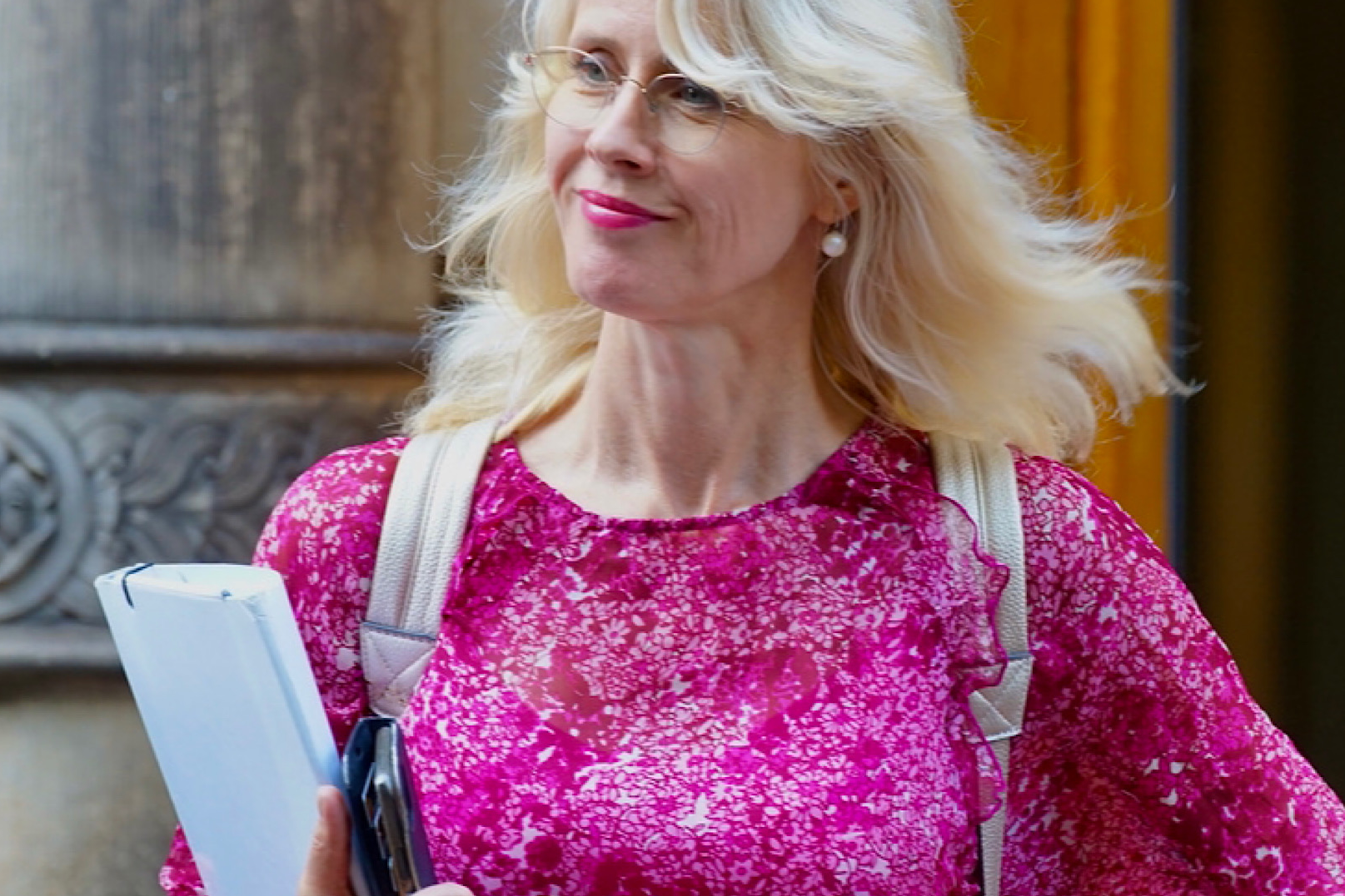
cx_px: 724
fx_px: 11171
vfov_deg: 4.6
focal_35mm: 299
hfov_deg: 6.9
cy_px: 405
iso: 640
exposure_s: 1/160
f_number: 5.6
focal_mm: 230
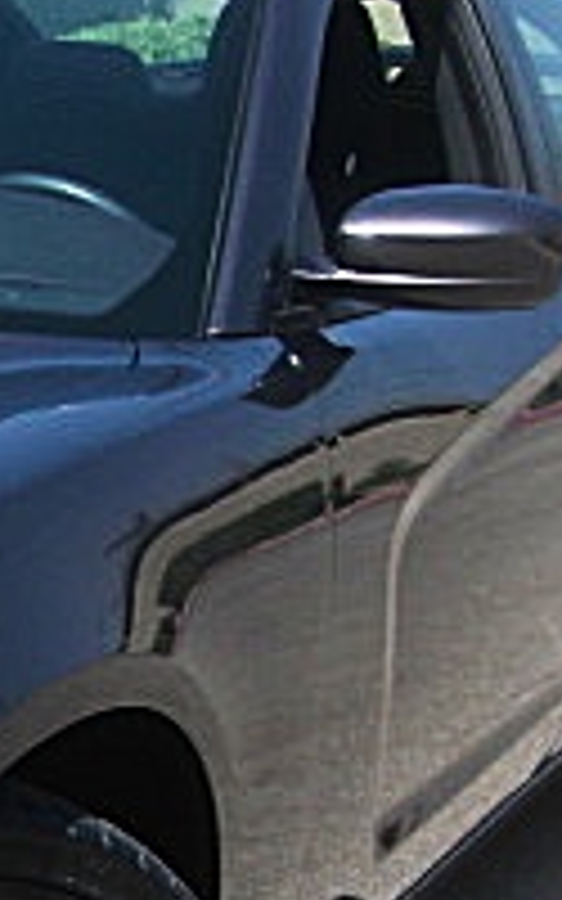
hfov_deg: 10.1
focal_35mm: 122
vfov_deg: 16.9
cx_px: -472
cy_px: 796
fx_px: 2990
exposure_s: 1/500
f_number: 2.8
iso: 50
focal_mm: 6.3
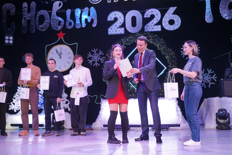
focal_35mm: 39
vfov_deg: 34.2
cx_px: 116
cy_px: 78
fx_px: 251
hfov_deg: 49.6
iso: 500
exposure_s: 1/80
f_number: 4
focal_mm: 39
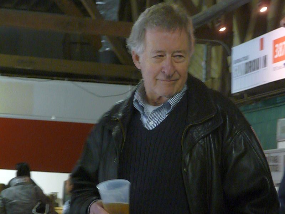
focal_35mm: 158
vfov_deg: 9.4
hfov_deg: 12.5
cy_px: 107
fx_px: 1301
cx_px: 142
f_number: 4.8
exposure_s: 1/8
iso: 800
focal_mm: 27.1
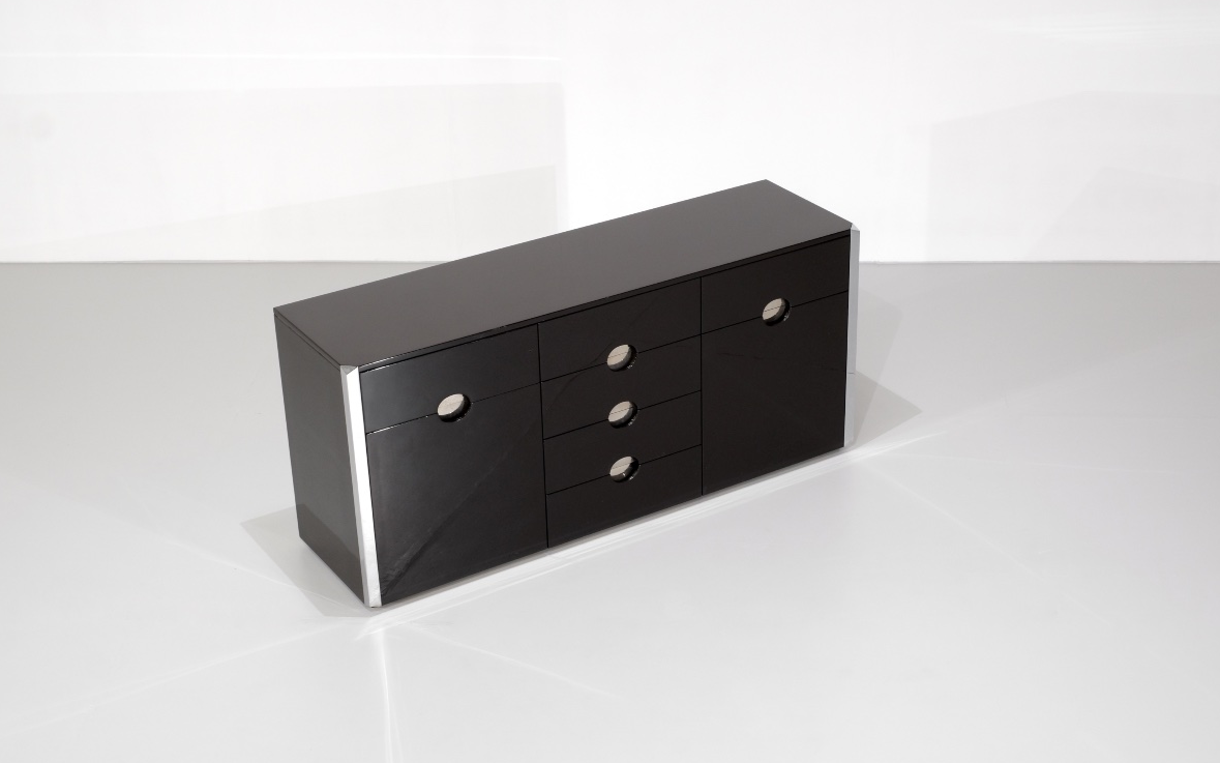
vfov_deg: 23.6
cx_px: 603
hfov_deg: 36.9
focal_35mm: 55
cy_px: 403
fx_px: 1829
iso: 800
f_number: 8
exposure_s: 1/38
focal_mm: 35
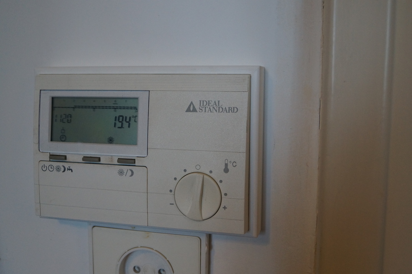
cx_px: 206
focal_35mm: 42
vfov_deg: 31.8
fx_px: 480
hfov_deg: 46.4
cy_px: 137
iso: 1000
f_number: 4.5
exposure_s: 1/60
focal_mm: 28
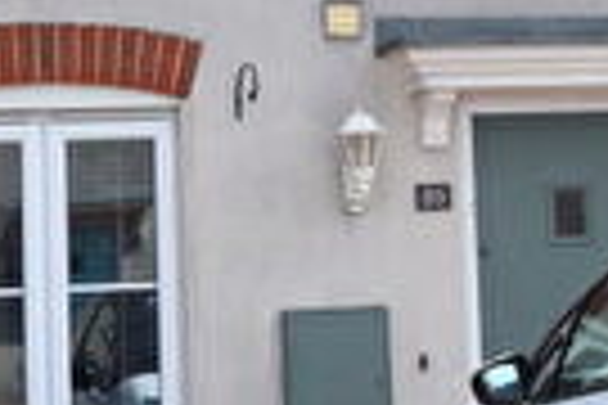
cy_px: -40
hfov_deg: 11.9
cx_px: 576
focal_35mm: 171
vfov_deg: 8.0
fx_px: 2888
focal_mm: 22
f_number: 9
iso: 200
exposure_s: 1/320
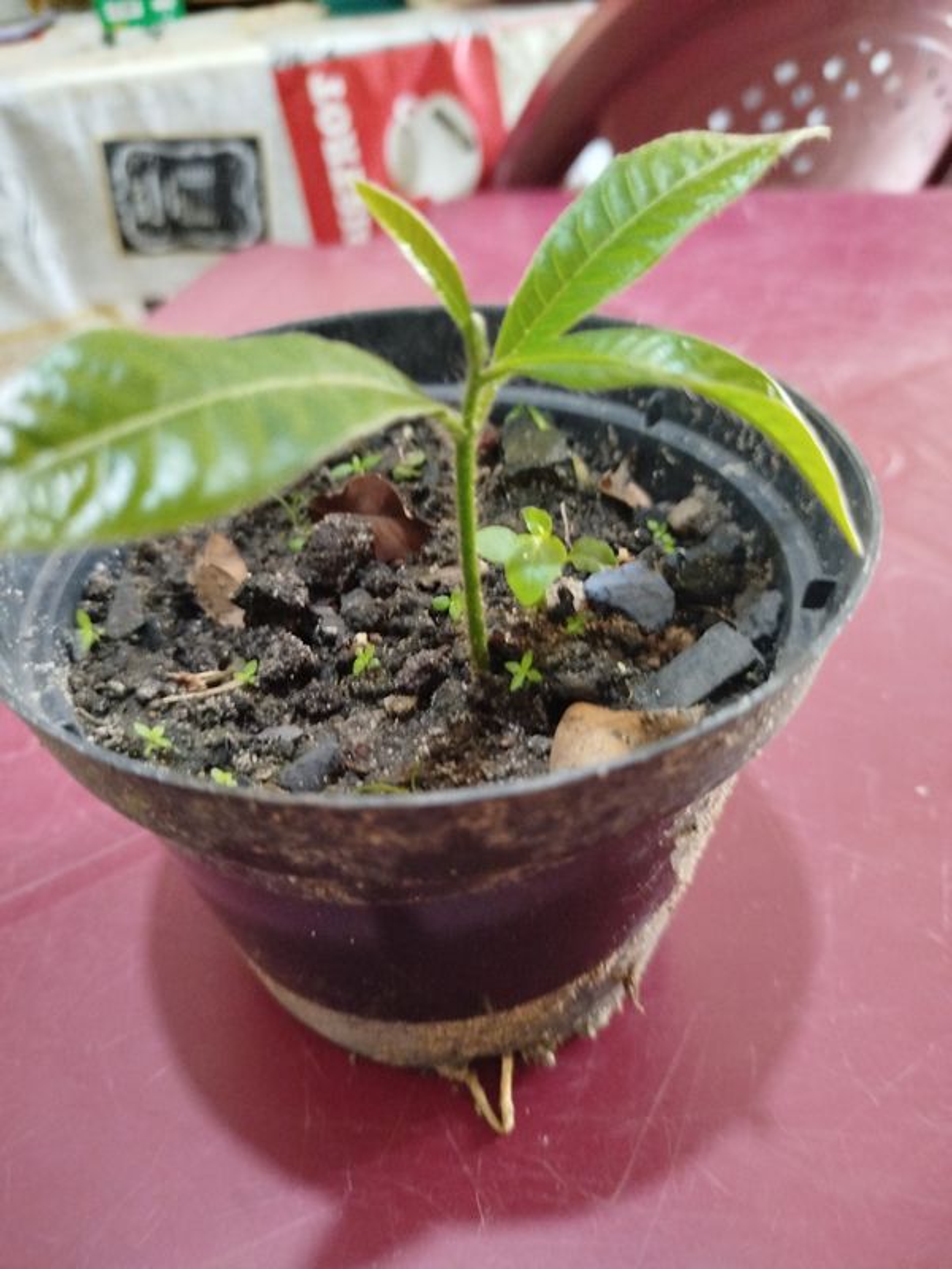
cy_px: 634
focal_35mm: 24
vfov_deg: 71.6
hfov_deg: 56.8
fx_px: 880
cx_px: 476
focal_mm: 5.31
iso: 640
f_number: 1.7
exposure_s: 1/17
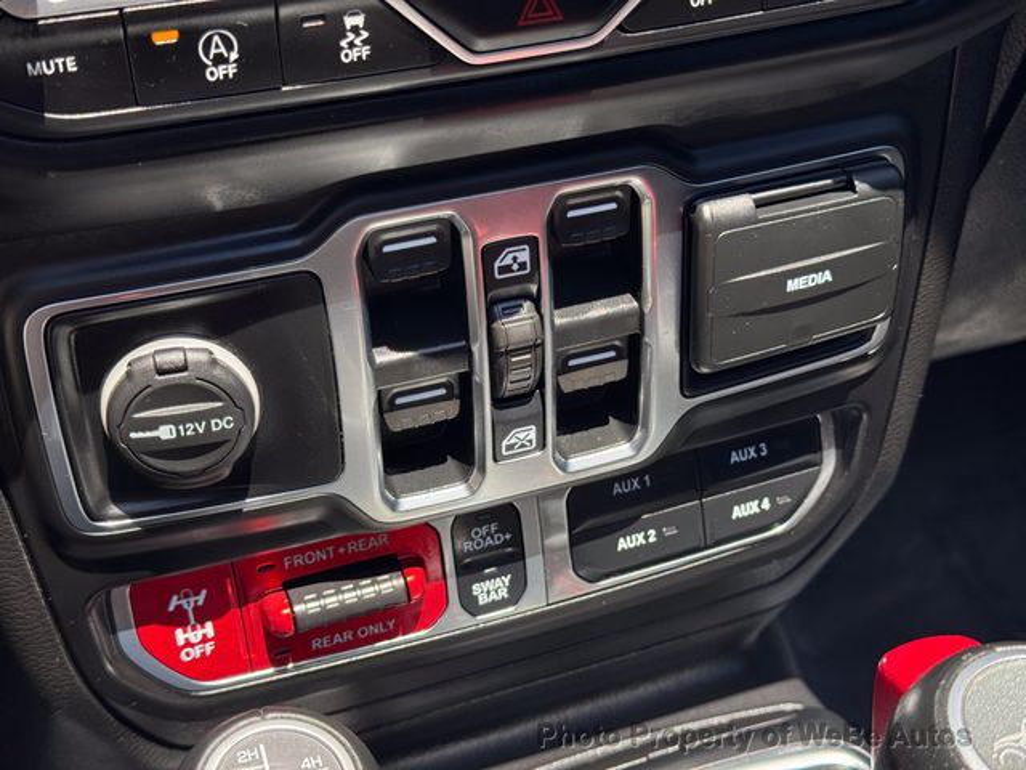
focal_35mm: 48
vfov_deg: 30.3
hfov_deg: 39.7
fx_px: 1423
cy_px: 385
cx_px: 513
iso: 64
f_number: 1.78
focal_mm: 6.76
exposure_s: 1/765
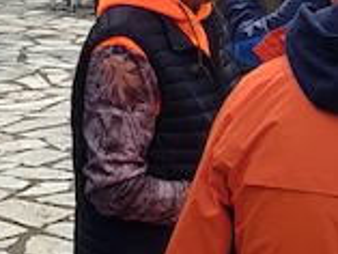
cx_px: 58
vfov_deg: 7.8
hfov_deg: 10.3
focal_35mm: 191
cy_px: 19
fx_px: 1866
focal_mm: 4.25
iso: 100
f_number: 1.7
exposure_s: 1/198
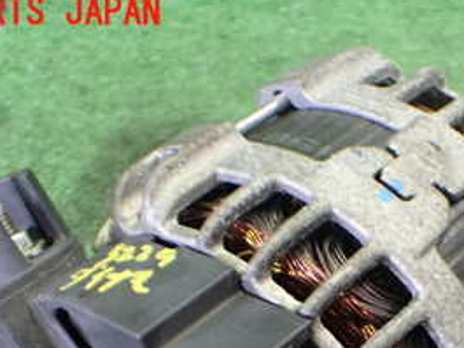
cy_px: 385
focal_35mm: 68
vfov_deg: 20.6
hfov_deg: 28.0
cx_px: 368
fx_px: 912
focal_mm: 5.4
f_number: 2.3
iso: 800
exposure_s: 1/30
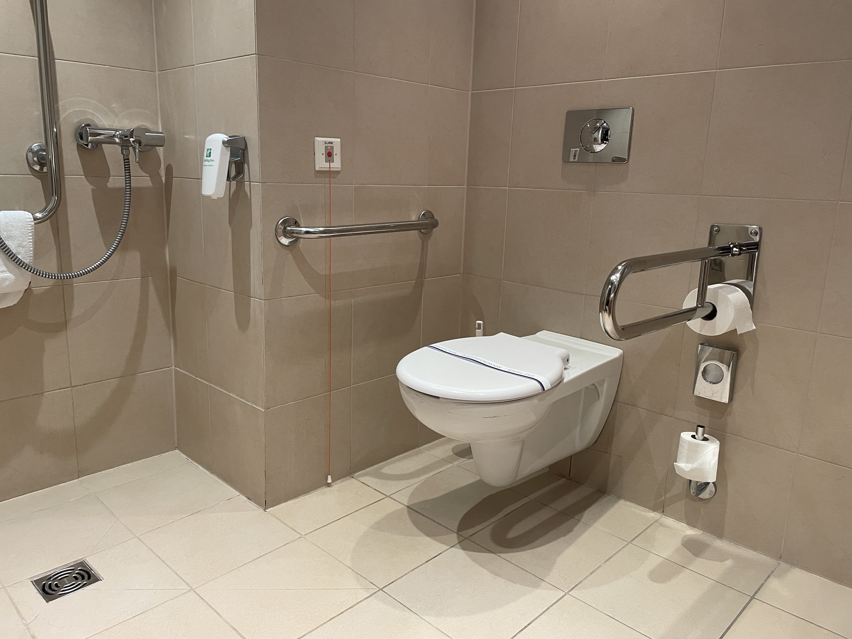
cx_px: 426
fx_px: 640
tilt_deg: -11.5
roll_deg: -1.6
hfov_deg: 67.3
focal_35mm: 26
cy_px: 320
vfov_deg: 53.1
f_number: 1.6
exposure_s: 1/50
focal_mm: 4.2
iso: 200
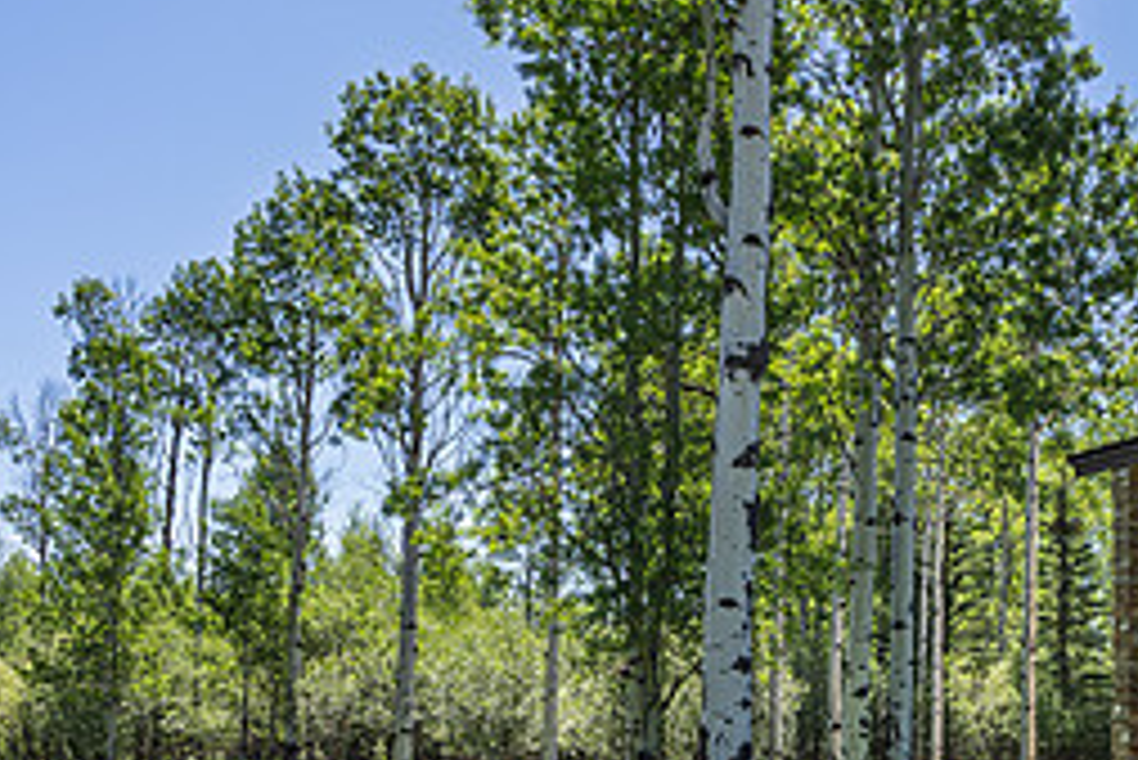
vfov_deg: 24.2
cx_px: 724
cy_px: 618
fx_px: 1740
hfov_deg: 36.0
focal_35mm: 55
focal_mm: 24
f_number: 22
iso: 100
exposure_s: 1/15
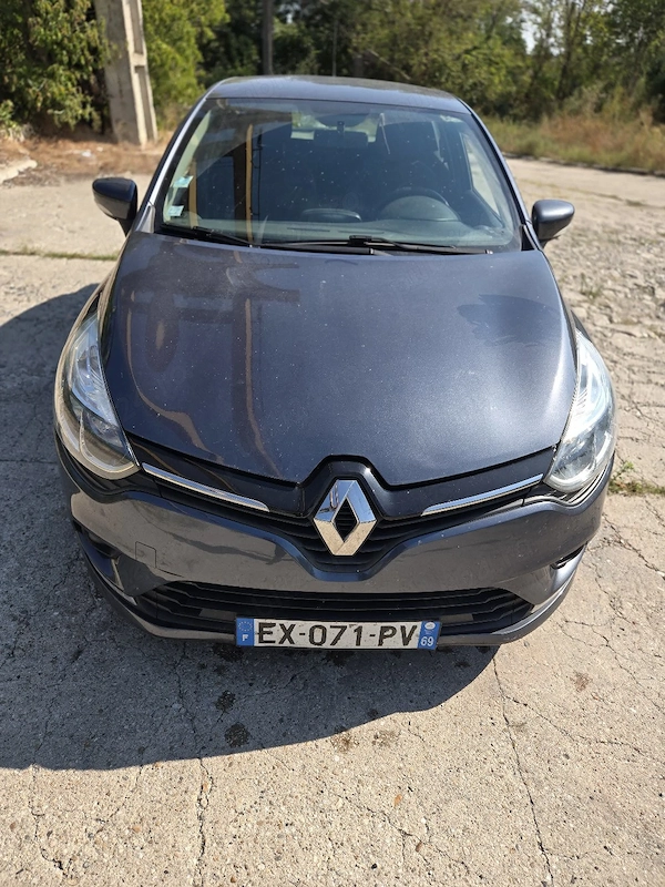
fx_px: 589
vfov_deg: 73.9
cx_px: 332
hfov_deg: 58.9
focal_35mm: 23
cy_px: 444
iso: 64
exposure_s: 1/3333
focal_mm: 5.4
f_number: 1.8
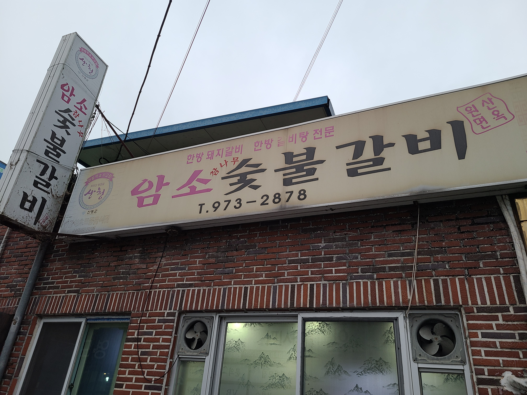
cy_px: 198
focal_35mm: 26
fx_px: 396
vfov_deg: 53.1
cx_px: 264
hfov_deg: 67.3
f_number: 1.8
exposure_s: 1/60
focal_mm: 5.4
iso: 64
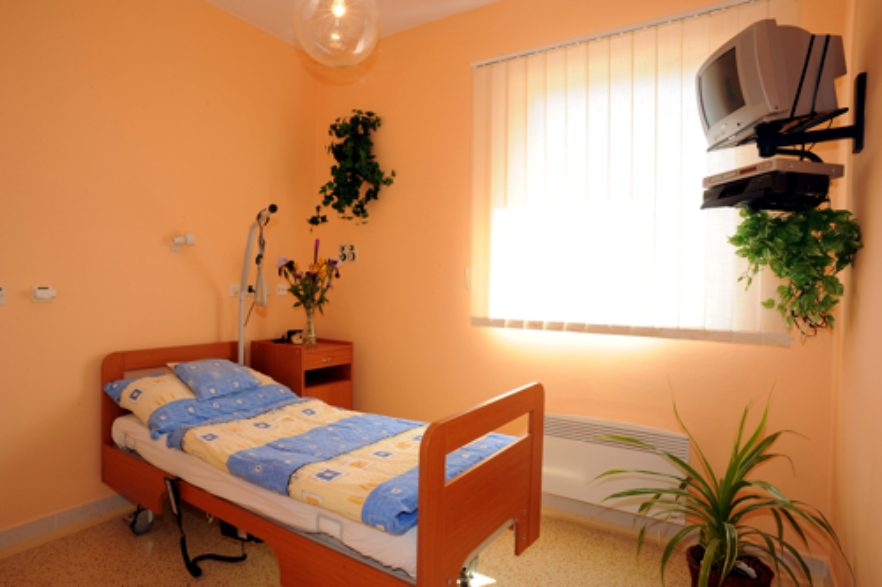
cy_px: 294
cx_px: 441
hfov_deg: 84.0
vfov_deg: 61.9
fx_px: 490
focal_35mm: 20
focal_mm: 20
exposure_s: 1/5
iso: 200
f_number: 20
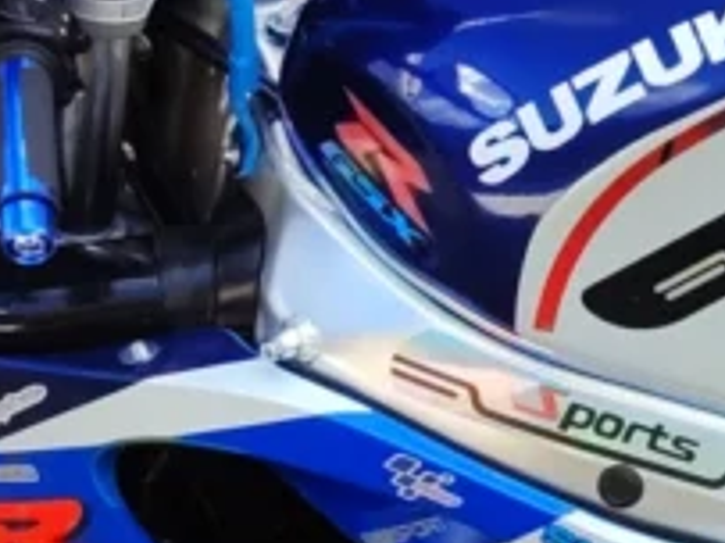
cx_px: 1168
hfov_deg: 14.8
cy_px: 497
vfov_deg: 12.1
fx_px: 2533
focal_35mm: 121
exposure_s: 1/185
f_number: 1.75
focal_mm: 5.25
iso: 100
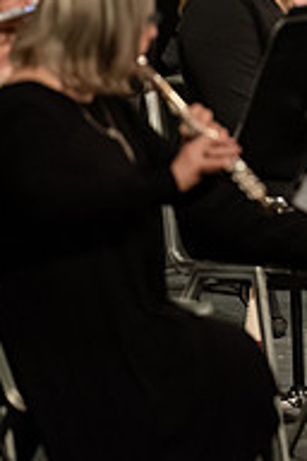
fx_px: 11601
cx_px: 525
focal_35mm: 907
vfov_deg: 2.3
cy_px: 16
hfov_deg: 1.5
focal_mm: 300
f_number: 3.5
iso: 4000
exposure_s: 1/320
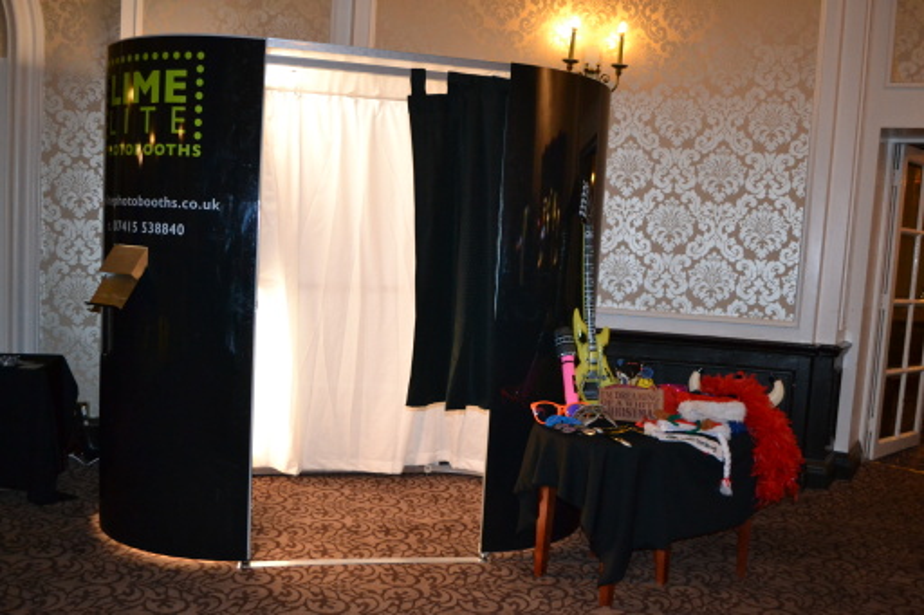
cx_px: 462
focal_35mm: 33
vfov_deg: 39.9
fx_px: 847
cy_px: 308
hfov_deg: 57.2
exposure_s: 1/60
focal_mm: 22
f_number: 4
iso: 2200
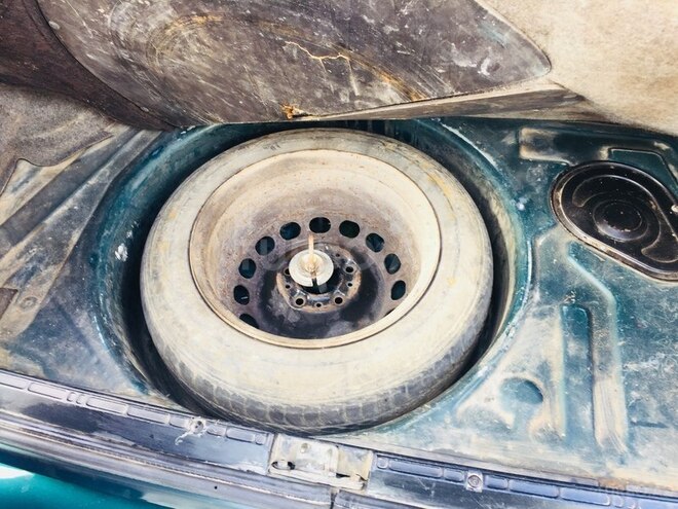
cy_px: 254
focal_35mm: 29
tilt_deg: -52.4
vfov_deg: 48.2
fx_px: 568
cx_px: 339
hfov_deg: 61.7
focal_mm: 4.15
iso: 32
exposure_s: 1/50
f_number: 2.2
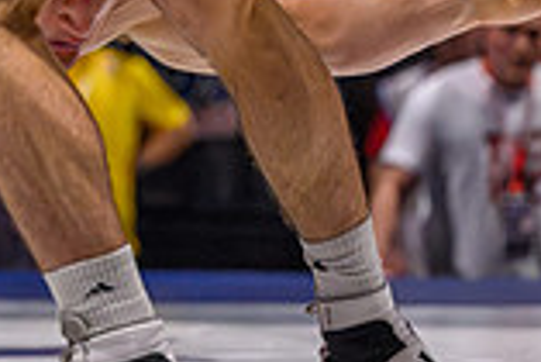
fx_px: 5866
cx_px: -42
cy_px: -123
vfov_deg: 3.5
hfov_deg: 5.3
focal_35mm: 390
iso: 7200
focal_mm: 90
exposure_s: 1/800
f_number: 2.8
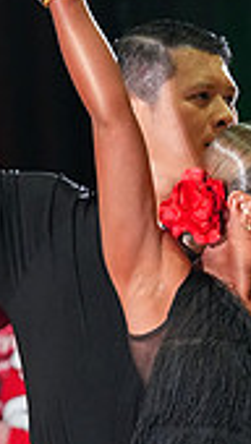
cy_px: 572
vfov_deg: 4.5
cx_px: 224
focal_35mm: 475
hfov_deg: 2.6
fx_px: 5604
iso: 8000
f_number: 4
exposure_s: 1/400
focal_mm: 133
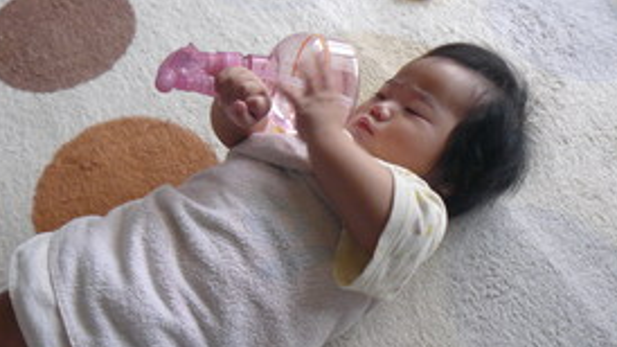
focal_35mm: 50
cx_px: 286
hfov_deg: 41.3
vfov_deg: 23.9
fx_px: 818
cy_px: 203
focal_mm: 6
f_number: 2.8
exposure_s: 1/30
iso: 125
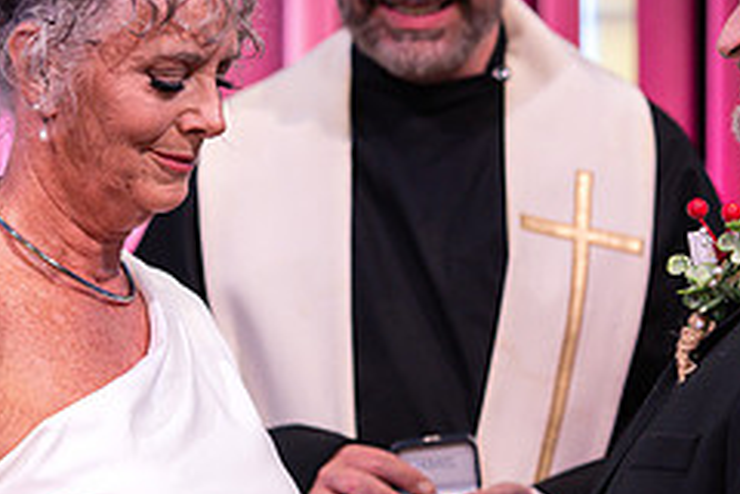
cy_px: 316
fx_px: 6331
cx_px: 372
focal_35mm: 308
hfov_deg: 6.7
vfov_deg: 4.5
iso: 800
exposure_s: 1/200
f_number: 2.8
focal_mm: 116
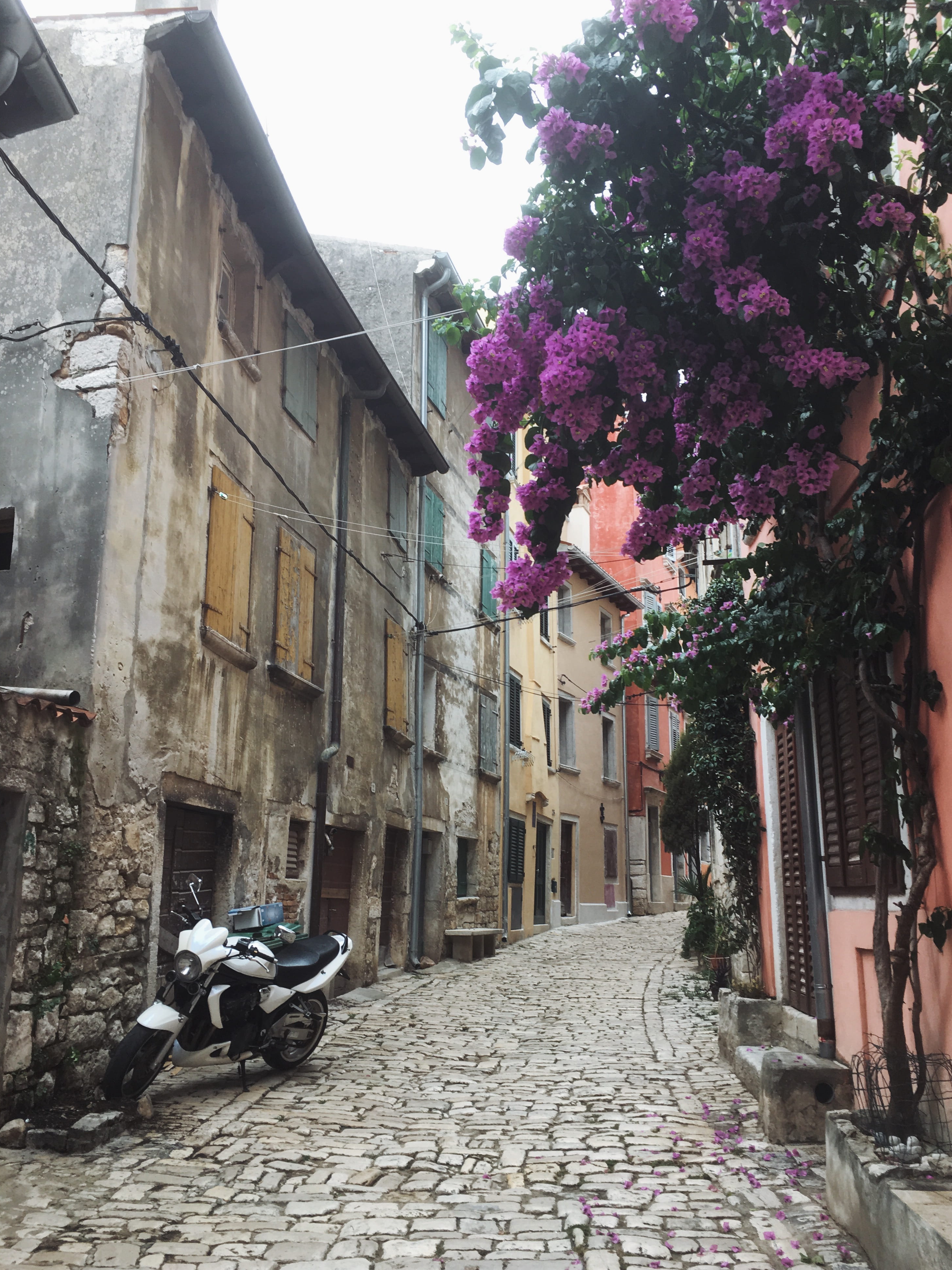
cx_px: 488
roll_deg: -0.4
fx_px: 1100
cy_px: 655
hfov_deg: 46.8
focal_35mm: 30
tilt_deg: +11.6
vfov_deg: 60.0
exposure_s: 1/100
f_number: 2.2
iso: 32
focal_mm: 4.15
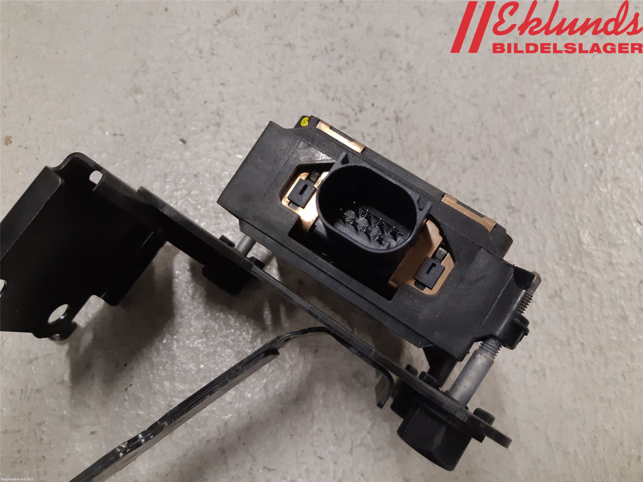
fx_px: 483
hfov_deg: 67.3
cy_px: 241
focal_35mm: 26
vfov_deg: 53.1
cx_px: 322
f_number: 1.7
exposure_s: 1/50
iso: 125
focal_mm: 3.93
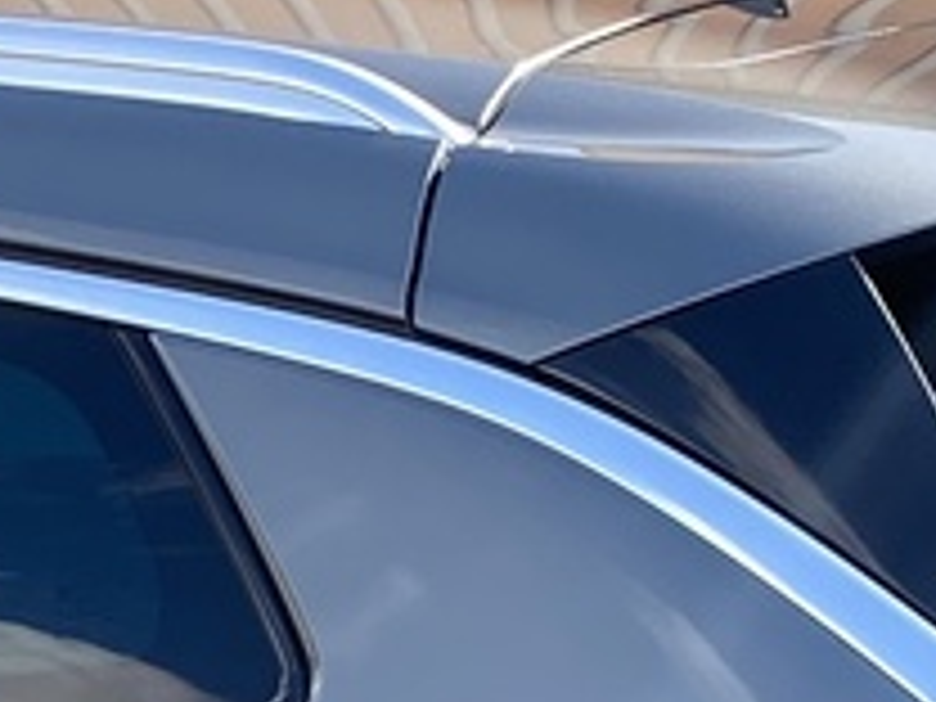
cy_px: 1328
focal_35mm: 200
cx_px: -428
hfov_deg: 9.6
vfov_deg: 7.2
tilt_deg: -13.7
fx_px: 5408
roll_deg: +1.4
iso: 32
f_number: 1.8
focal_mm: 4.25
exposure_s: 1/510
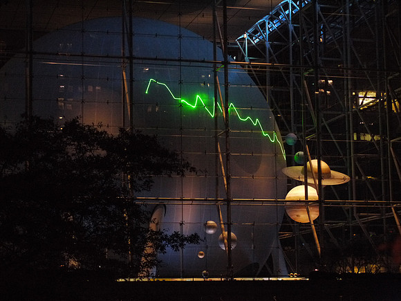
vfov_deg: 16.4
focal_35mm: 90
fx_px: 1043
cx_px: 200
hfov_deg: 21.8
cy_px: 150
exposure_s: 1/125
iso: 1600
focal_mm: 45
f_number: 1.8
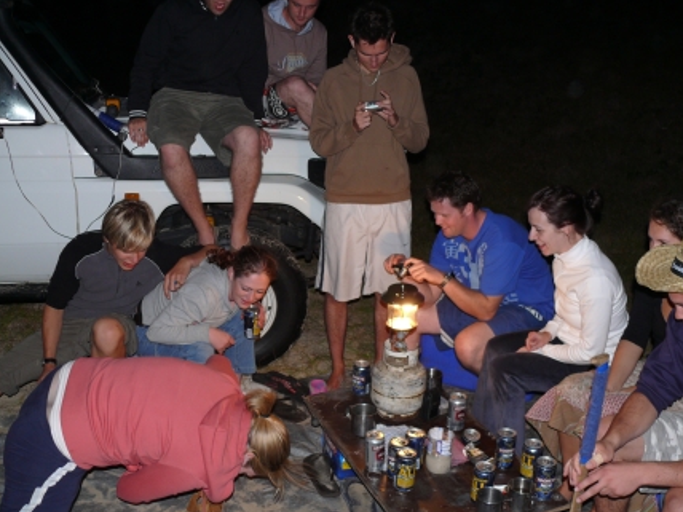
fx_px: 710
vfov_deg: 39.7
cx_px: 343
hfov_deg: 51.4
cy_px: 254
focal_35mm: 36
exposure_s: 1/30
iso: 100
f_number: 2.8
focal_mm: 7.4
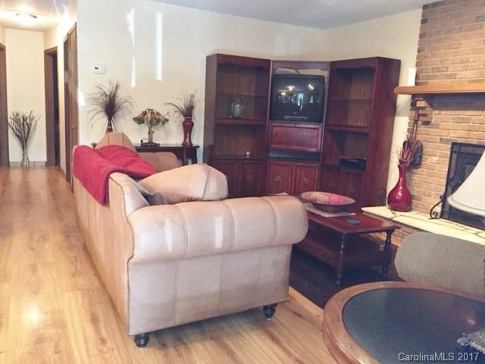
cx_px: 242
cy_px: 182
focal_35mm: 29
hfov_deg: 61.7
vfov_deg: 48.2
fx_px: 406
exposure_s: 1/15
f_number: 2.2
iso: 250
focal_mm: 4.15
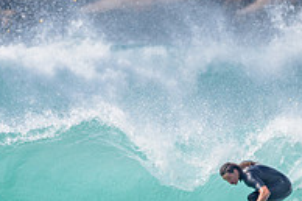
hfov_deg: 1.1
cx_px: 164
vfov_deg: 0.7
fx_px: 15397
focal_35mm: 1837
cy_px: 179
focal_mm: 500
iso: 125
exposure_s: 1/2000
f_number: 5.6
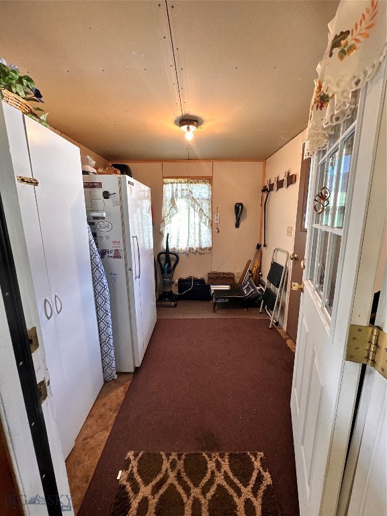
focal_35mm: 14
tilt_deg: -11.3
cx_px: 194
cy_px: 258
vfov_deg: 102.1
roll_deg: +0.0
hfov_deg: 85.7
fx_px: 209
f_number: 2.2
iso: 160
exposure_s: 1/60
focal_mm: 2.22
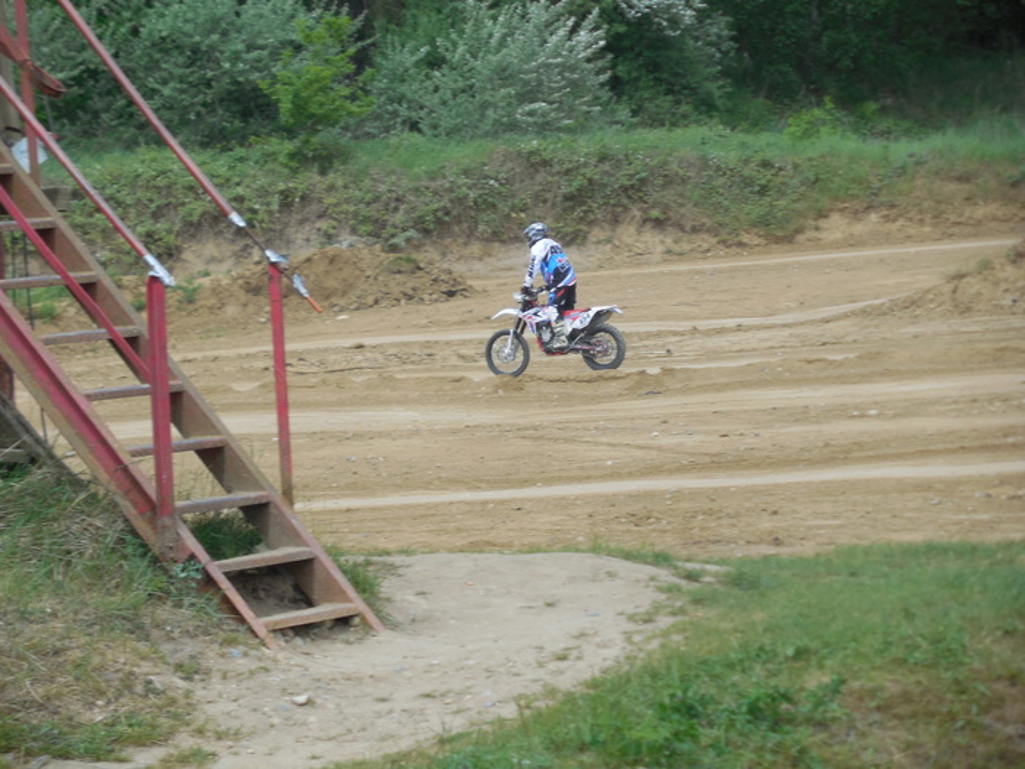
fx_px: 6337
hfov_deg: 9.2
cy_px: 384
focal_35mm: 214
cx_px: 512
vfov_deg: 6.9
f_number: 5.1
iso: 125
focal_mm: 38.6
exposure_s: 1/500
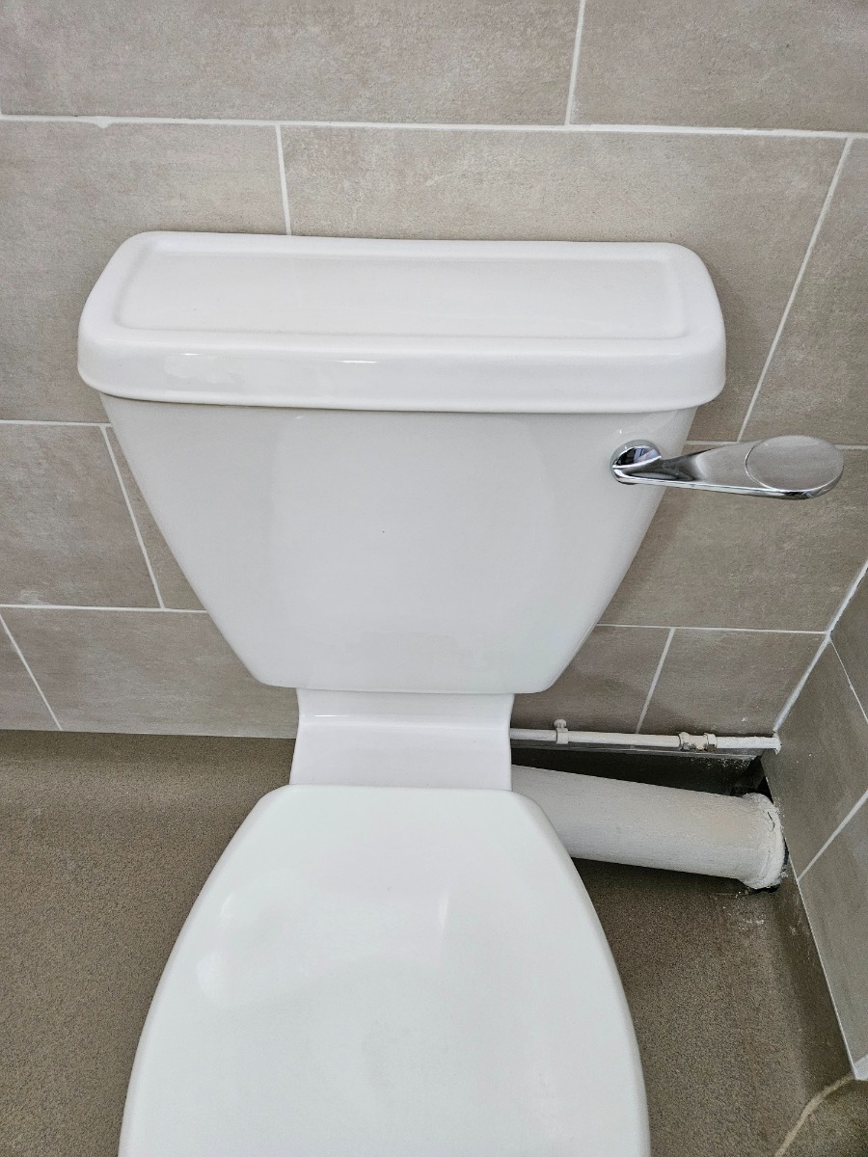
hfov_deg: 58.9
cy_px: 578
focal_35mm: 23
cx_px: 434
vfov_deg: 73.9
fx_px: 769
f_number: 1.8
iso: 400
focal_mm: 5.4
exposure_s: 1/100
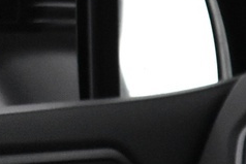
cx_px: 723
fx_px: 2236
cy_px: 211
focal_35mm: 327
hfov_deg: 5.9
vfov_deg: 4.2
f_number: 4.5
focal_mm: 32
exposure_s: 1/40
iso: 3200
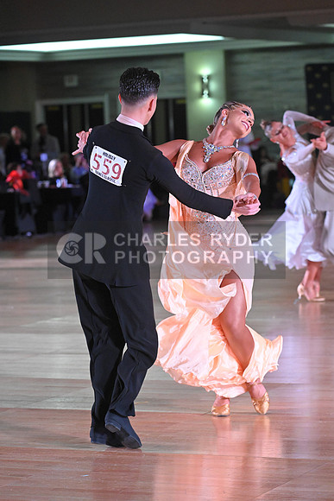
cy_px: 250
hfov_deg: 10.6
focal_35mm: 130
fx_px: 1808
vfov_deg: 15.8
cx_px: 167
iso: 5000
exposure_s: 1/400
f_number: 5
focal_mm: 130
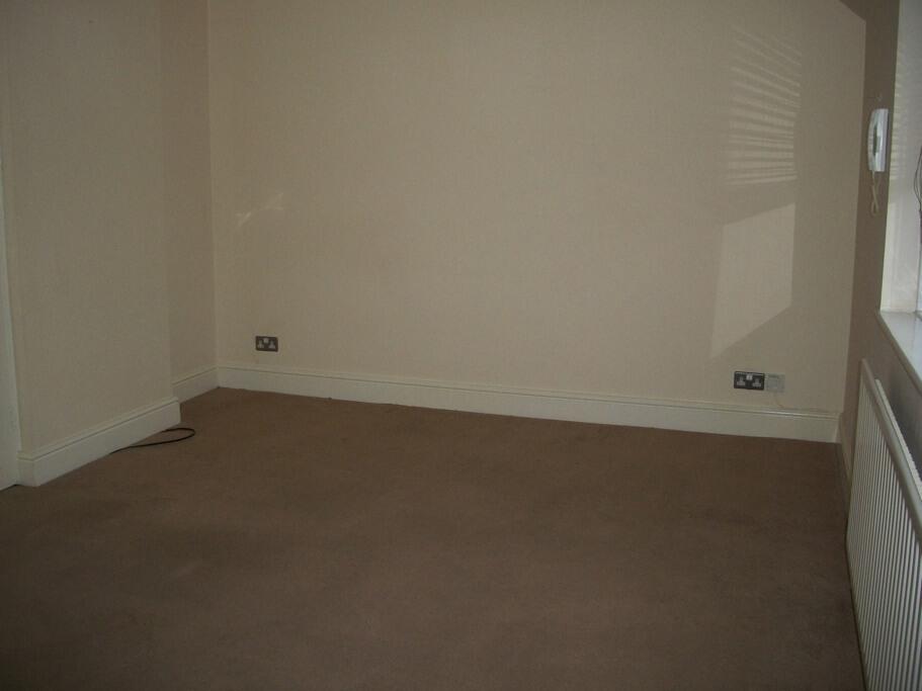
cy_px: 346
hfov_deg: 52.6
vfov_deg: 40.7
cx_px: 461
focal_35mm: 35
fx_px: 932
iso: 200
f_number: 3.1
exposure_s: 1/500
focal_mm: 6.3
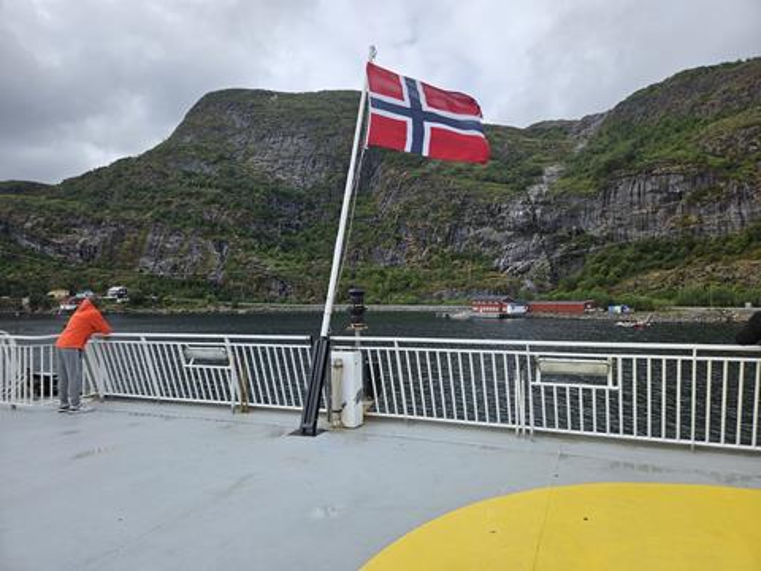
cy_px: 286
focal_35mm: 23
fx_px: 506
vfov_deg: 58.9
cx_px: 380
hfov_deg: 73.9
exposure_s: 1/1663
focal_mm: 5.4
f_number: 1.8
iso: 25
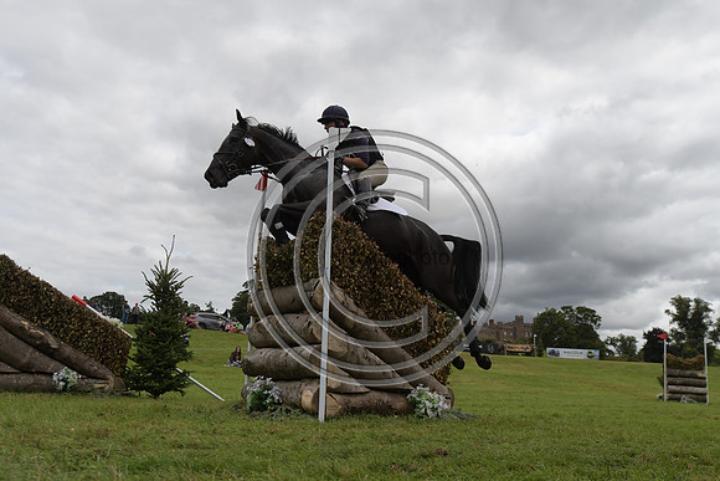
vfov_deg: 40.0
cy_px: 240
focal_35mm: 33
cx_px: 360
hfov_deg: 57.2
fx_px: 660
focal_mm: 22
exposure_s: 1/4000
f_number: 5.6
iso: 640
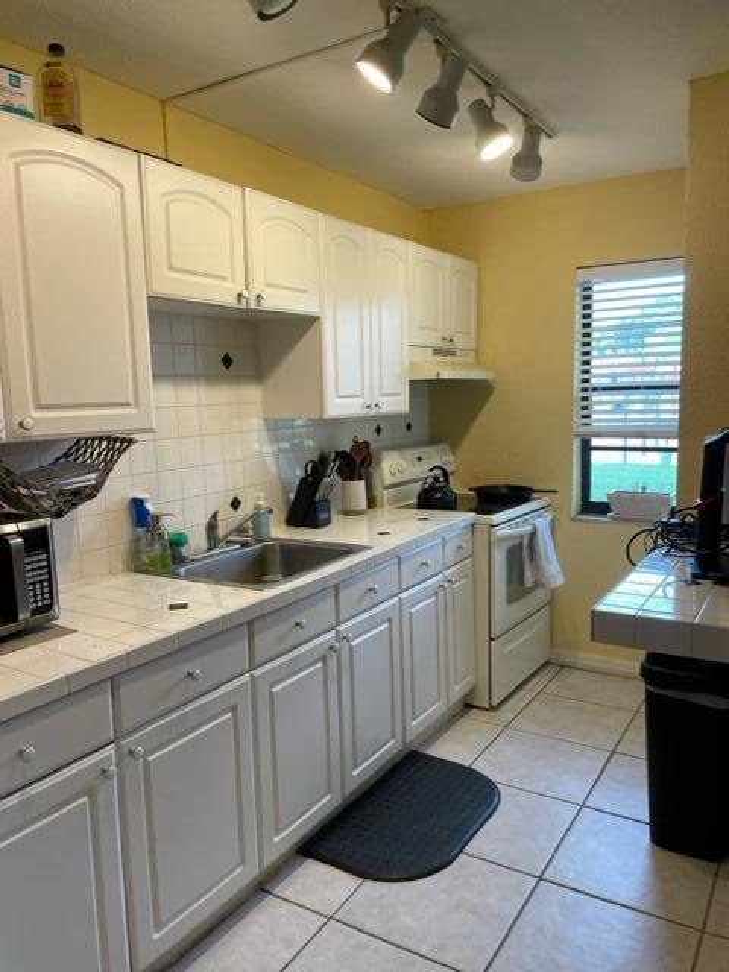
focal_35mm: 26
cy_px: 486
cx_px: 364
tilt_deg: -6.6
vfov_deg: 67.3
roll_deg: +2.0
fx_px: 730
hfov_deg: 53.1
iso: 64
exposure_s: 1/120
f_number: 1.6
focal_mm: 4.2
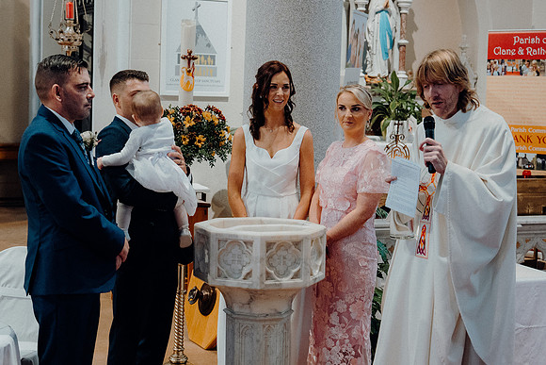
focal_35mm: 64
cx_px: 273
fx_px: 971
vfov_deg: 21.3
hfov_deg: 31.4
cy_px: 182
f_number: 3.5
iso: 2500
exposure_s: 1/160
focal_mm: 43
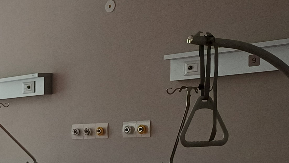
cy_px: 221
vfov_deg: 11.8
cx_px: -207
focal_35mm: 99
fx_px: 759
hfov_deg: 17.9
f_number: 1.8
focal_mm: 4.65
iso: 125
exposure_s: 1/50
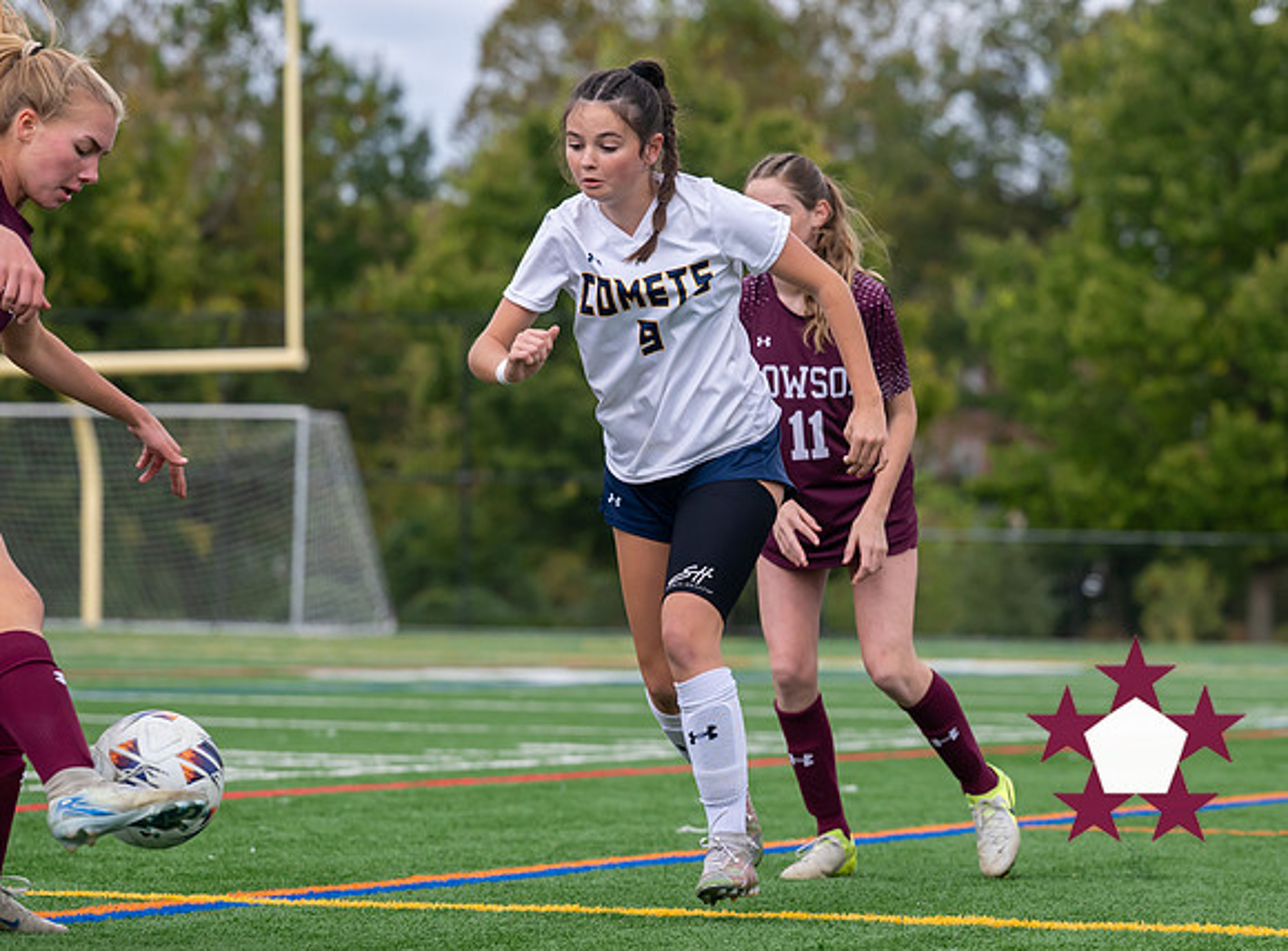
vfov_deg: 8.7
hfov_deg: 11.8
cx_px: 779
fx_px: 6246
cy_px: 523
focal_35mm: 169
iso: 450
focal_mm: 98
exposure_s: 1/1600
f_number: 3.2
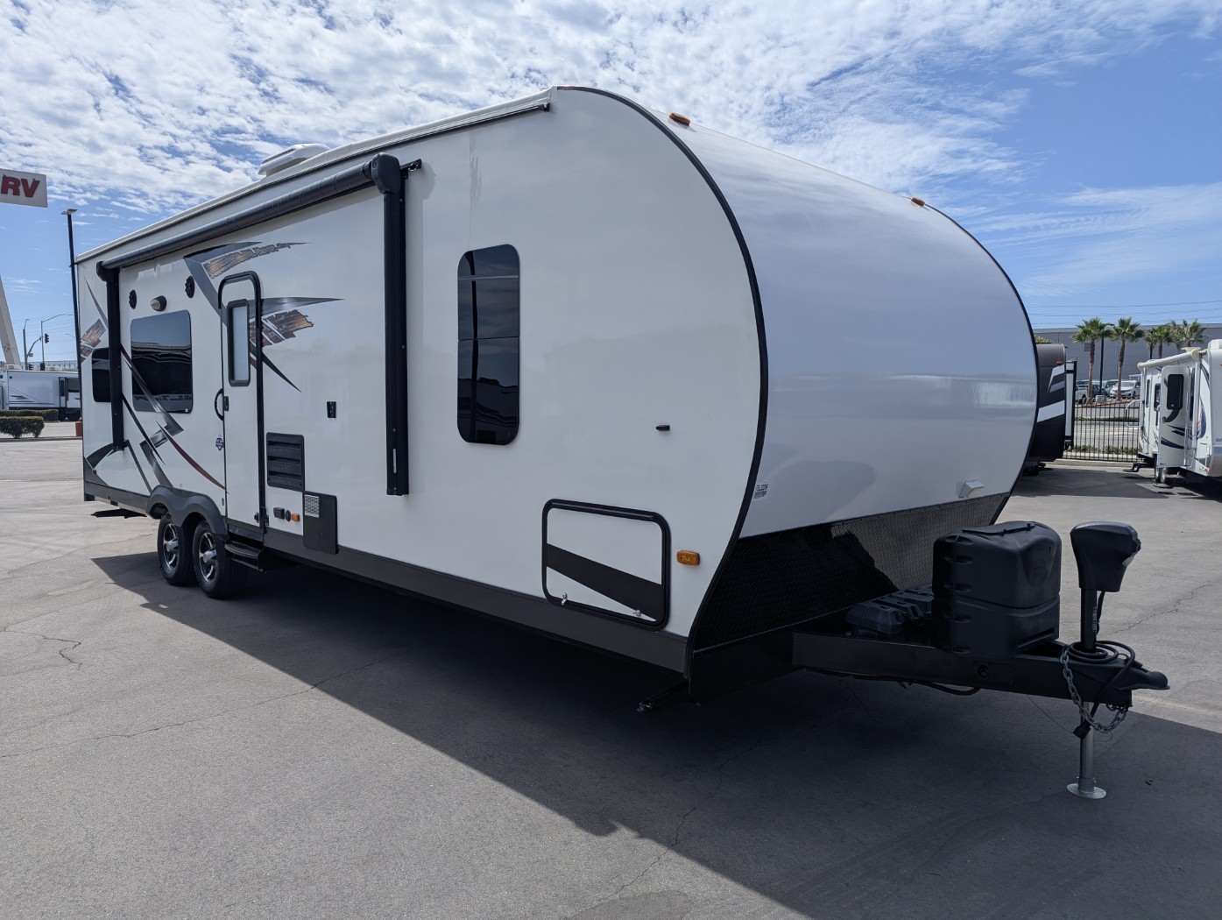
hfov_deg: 71.5
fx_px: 848
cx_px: 611
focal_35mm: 24
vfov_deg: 56.9
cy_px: 460
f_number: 1.85
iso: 47
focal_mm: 6.81
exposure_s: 1/4717
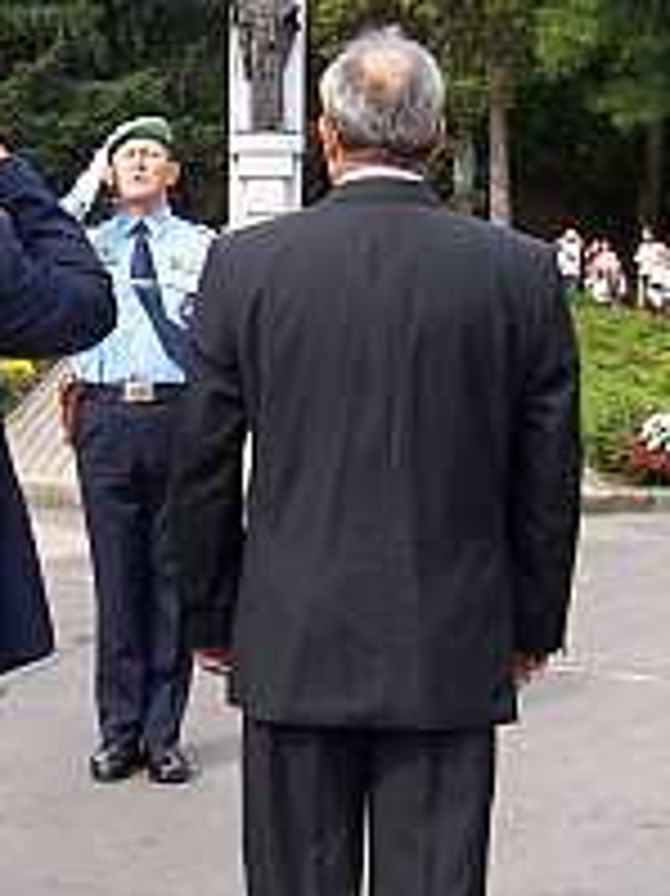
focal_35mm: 77
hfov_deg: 18.9
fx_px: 1989
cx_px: 97
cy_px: 365
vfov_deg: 25.3
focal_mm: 5.6
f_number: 5.6
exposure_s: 1/180
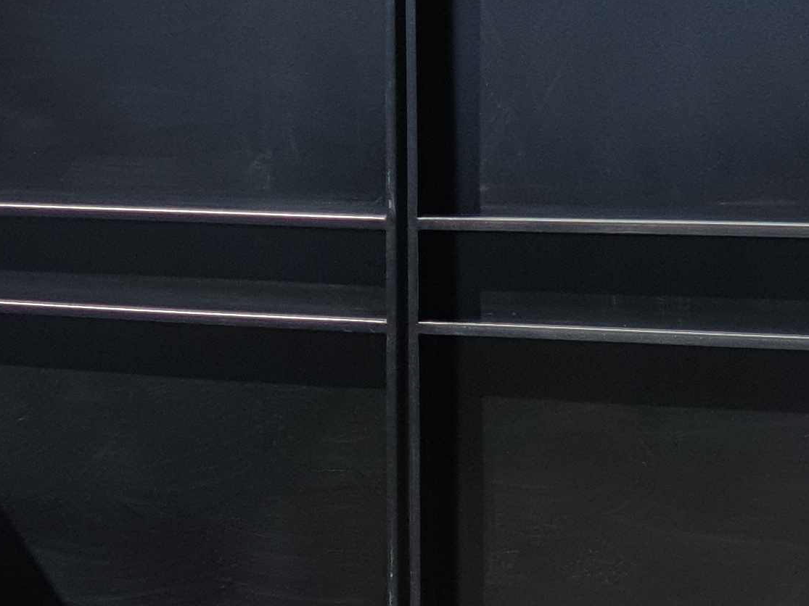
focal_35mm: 188
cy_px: 432
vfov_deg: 7.9
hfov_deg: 10.5
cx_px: 758
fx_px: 4393
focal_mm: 6
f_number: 2.4
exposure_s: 1/681
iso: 100
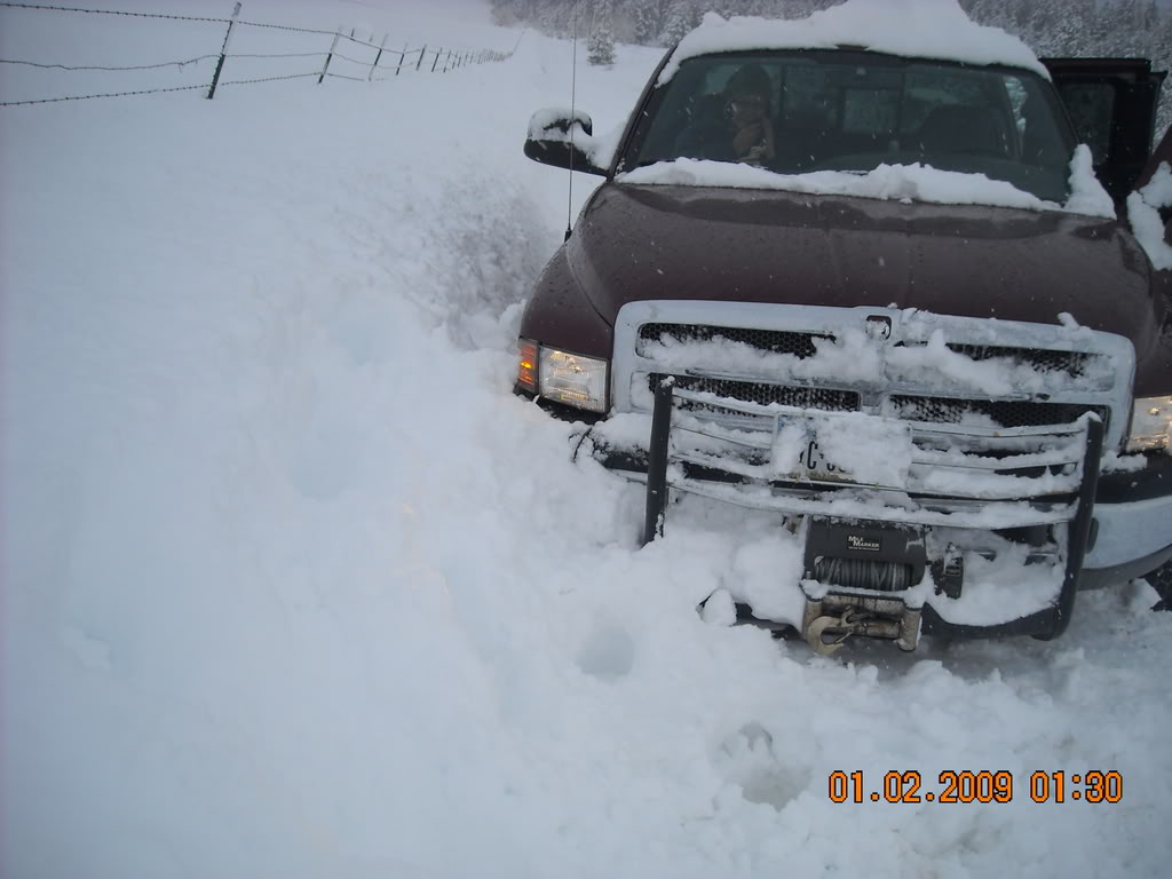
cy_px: 440
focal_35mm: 35
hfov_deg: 52.6
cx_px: 586
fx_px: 1185
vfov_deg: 40.7
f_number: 5.6
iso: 64
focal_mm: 5.7
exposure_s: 1/353
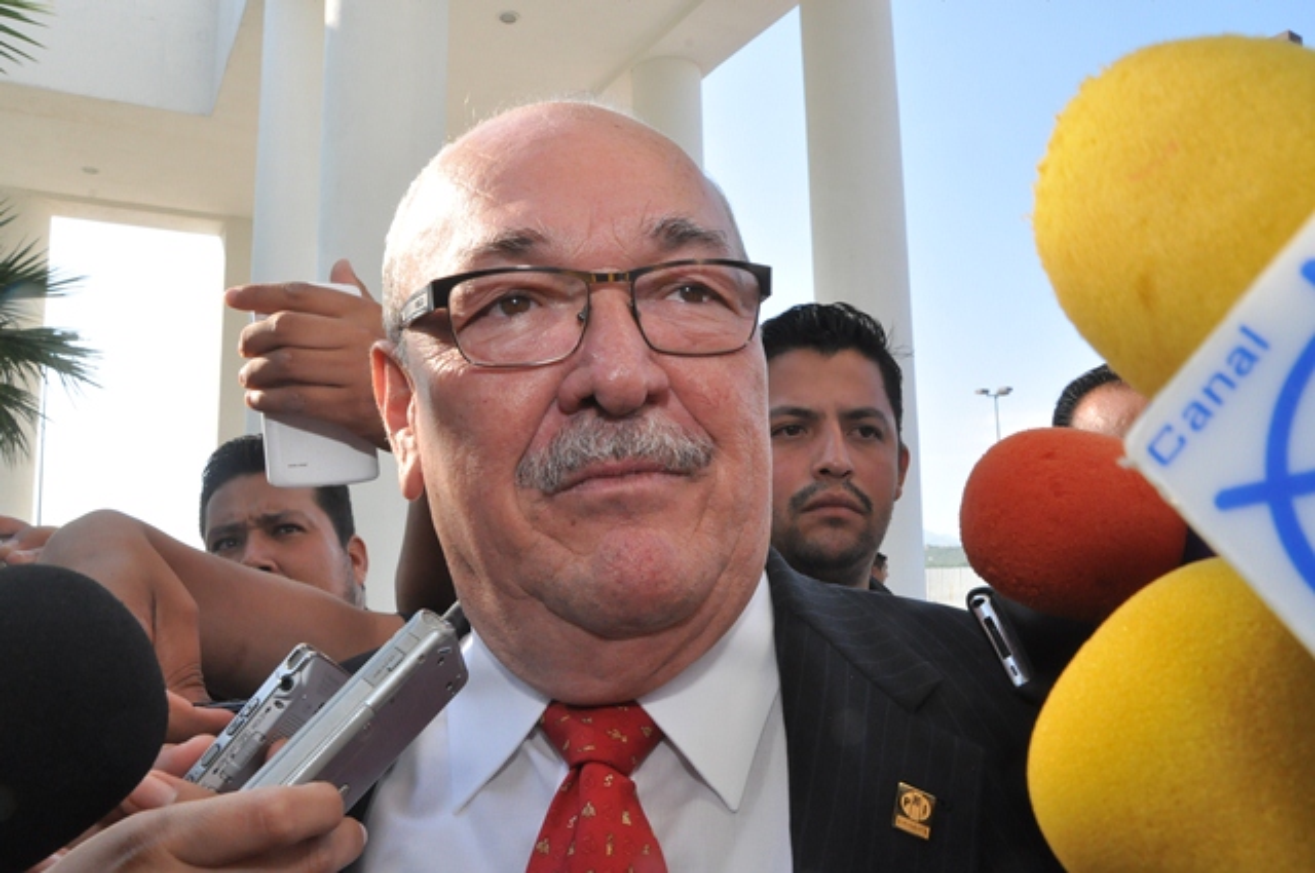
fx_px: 1149
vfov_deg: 41.6
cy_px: 436
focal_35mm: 32
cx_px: 658
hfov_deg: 59.6
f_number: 18
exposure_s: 1/200
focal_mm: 21
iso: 1000
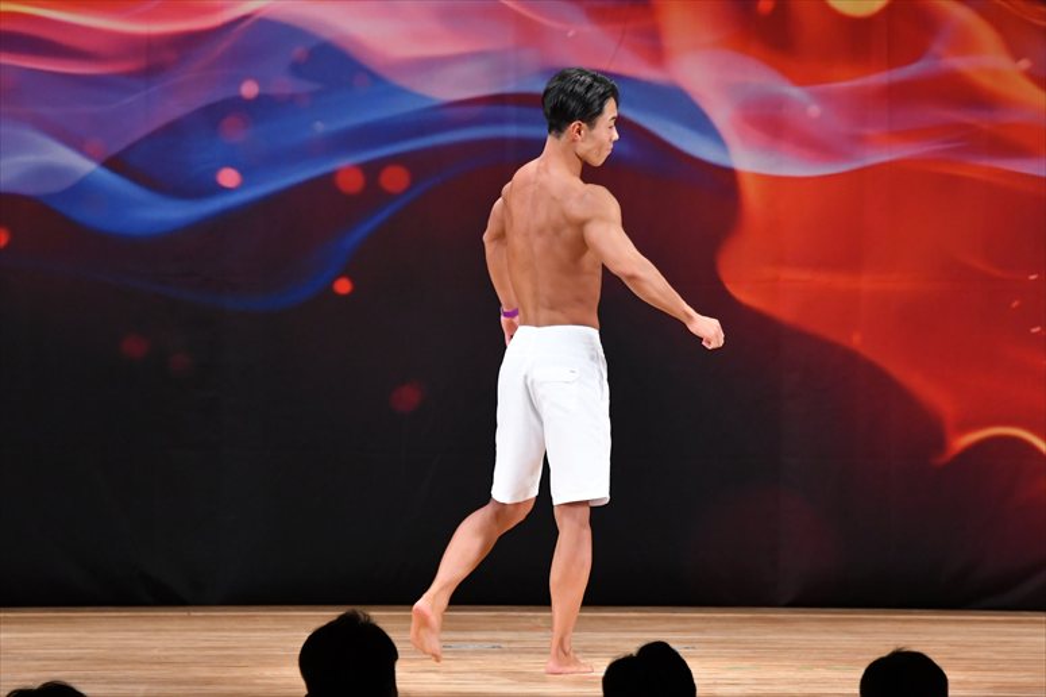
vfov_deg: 5.7
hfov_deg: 8.6
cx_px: 523
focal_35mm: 240
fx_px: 6970
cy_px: 348
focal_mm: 160
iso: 3200
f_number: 5.6
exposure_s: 1/400
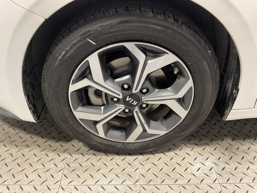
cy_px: 96
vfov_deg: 48.2
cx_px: 128
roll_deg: -1.3
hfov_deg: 61.7
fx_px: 215
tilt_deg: -37.0
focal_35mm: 29
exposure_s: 1/60
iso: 200
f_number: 1.8
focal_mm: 3
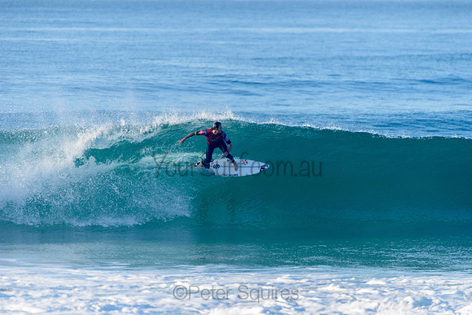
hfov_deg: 4.1
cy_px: 158
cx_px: 236
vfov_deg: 2.8
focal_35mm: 500
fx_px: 6558
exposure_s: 1/2000
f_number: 5.6
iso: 500
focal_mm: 500
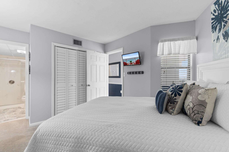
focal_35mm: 15
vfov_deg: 77.3
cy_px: 76
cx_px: 114
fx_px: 95
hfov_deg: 100.4
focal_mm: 10
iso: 100
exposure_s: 1/5
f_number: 4.5
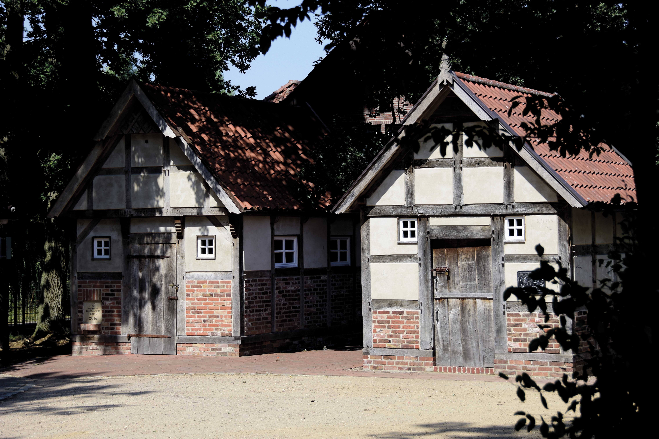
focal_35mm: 82
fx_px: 1510
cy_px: 220
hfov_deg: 24.6
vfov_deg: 16.6
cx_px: 330
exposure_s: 1/400
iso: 125
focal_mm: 55
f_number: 6.3
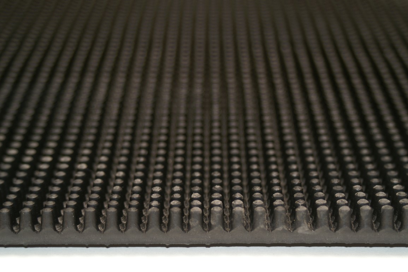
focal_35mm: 90
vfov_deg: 15.2
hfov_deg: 22.6
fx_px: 1019
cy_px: 136
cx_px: 204
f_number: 5.6
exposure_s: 1/60
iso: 200
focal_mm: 60
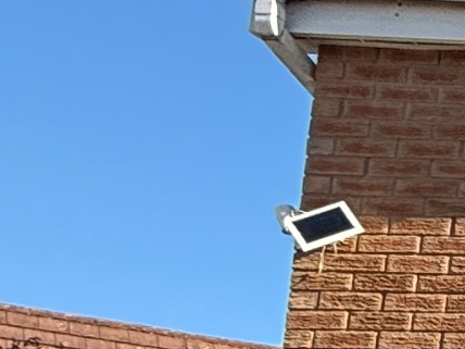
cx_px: 1450
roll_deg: +0.9
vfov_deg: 12.8
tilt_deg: +8.1
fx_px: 1478
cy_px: 506
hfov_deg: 10.8
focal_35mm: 110
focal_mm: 2.22
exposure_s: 1/679
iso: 50
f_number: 2.2
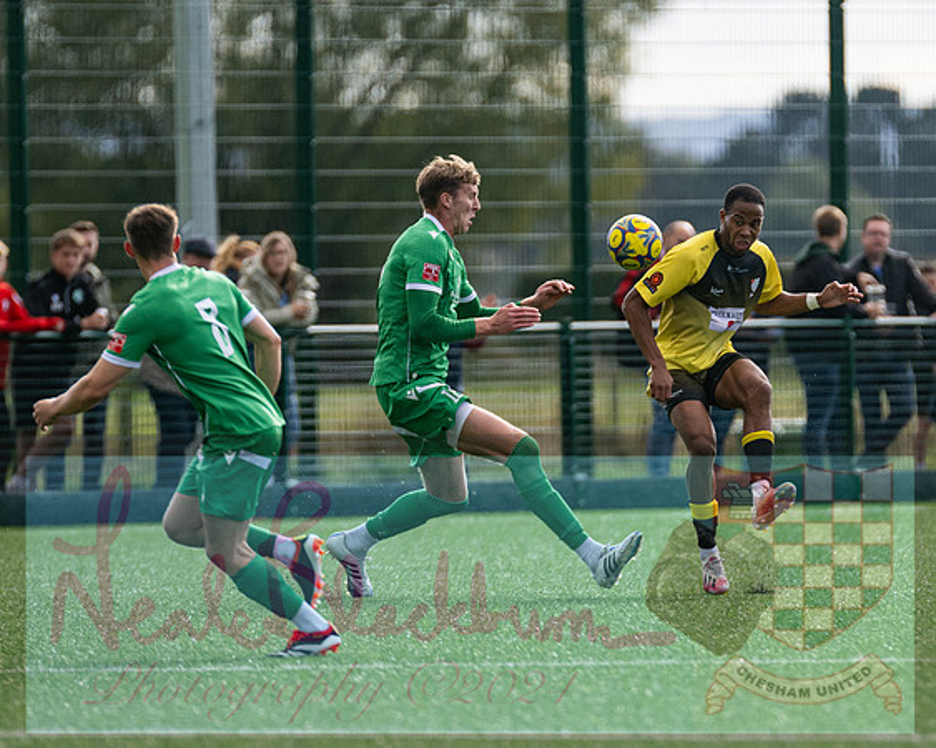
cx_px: 589
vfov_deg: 2.3
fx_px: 18295
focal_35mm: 661
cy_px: 345
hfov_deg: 2.9
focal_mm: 300
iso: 400
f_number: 2.8
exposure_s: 1/2500
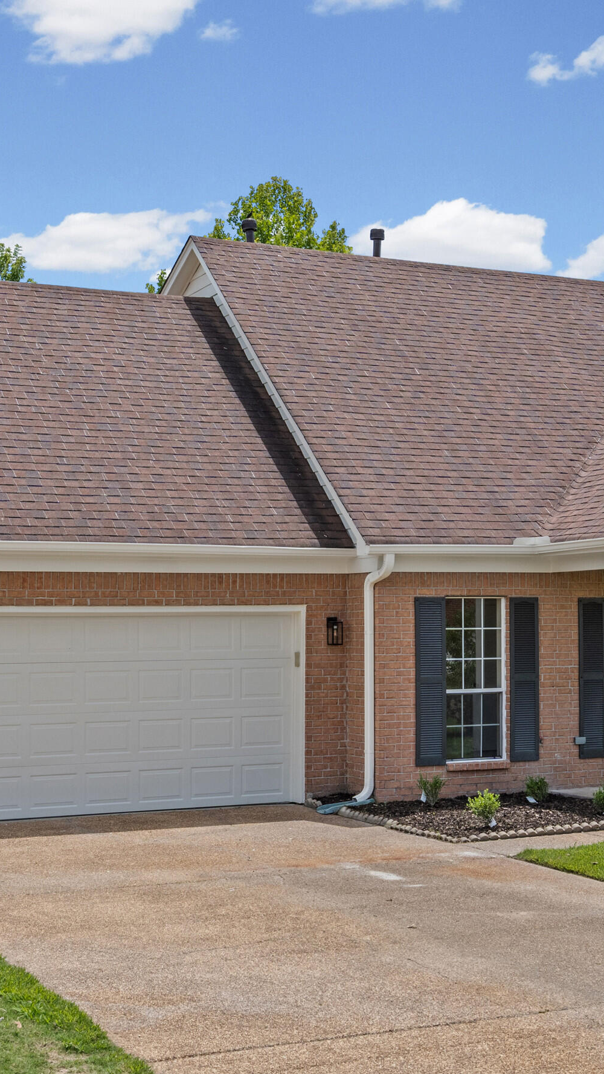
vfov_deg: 39.2
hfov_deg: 22.6
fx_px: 1509
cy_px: 555
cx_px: 352
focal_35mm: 53
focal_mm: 31
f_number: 9.5
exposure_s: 1/750
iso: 800
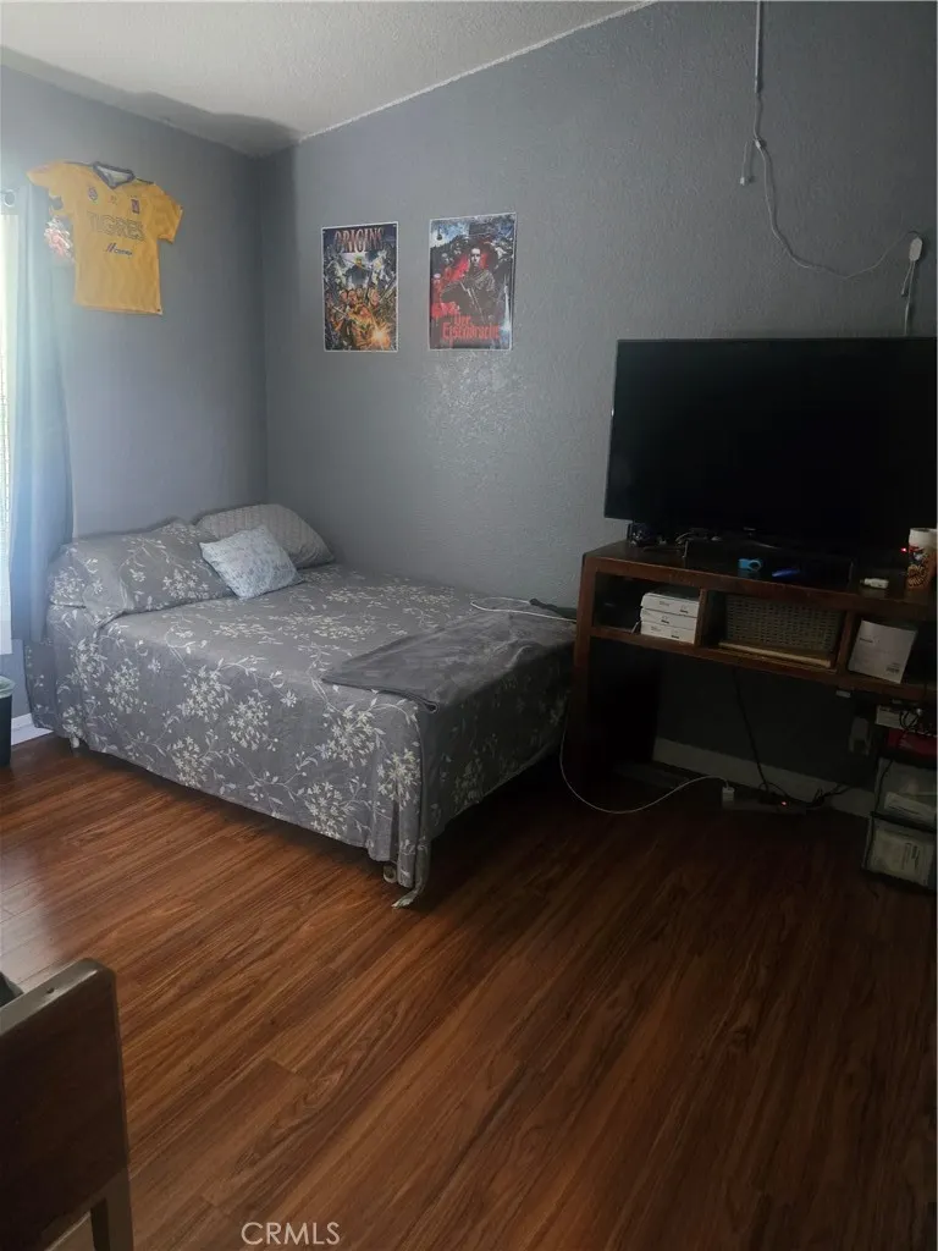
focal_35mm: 23
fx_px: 831
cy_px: 626
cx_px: 469
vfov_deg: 73.9
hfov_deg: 58.9
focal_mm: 5.4
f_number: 1.8
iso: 1600
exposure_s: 1/40
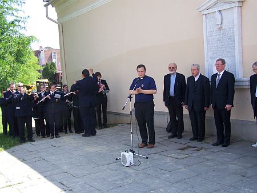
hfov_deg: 39.6
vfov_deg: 30.3
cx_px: 128
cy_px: 96
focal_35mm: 48
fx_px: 357
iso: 64
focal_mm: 8
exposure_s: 1/250
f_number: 3
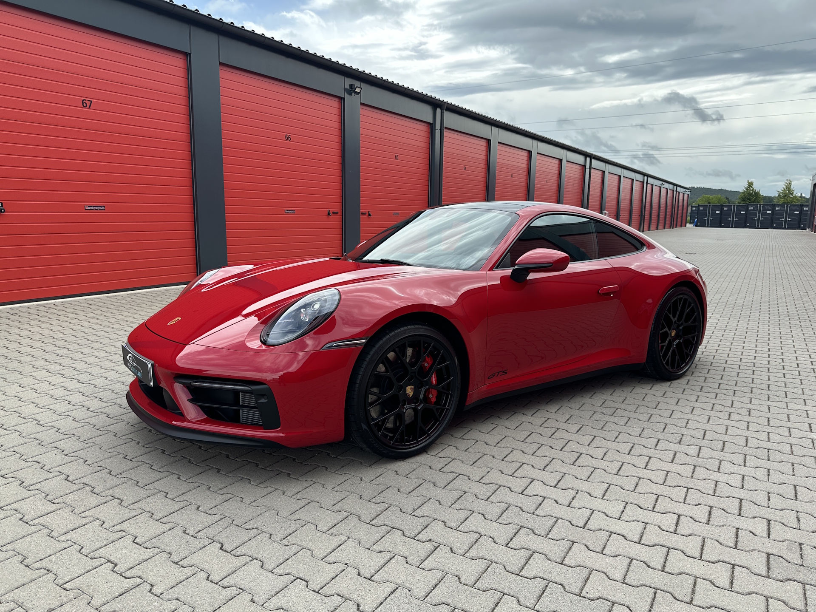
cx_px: 408
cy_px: 306
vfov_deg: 56.8
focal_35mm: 24
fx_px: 566
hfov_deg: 71.6
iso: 80
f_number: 1.78
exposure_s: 1/1212
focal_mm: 6.86
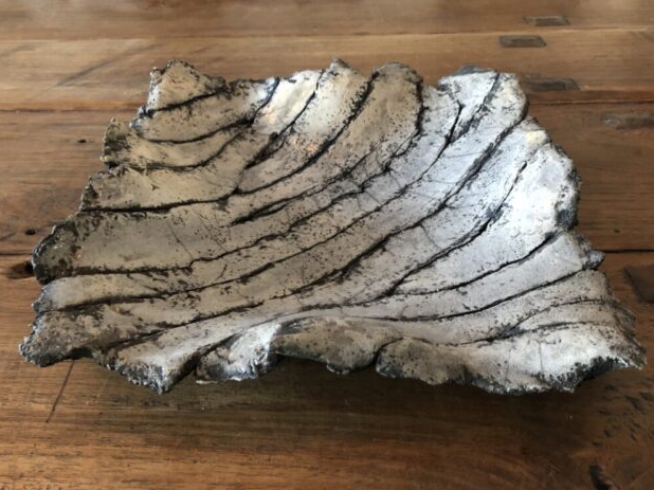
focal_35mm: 29
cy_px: 244
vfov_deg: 48.2
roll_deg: +2.6
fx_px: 548
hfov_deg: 61.7
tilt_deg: -39.0
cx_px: 335
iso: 80
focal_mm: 4
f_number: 1.8
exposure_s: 1/5
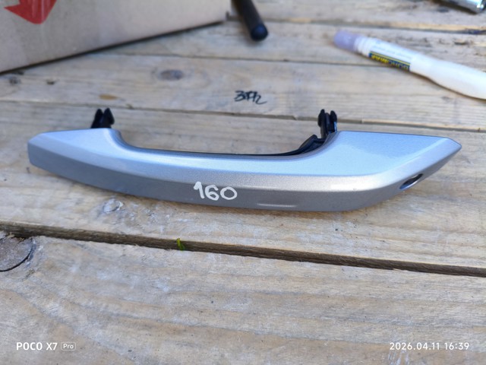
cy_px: 182
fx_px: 365
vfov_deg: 53.1
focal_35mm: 26
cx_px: 243
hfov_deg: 67.3
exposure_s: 1/268
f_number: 1.5
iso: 80
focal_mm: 4.94
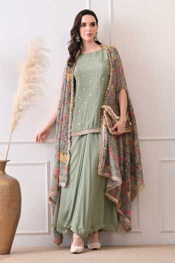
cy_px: 132
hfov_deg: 19.7
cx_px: 88
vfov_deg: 29.2
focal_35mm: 69
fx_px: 503
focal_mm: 69
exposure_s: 1/160
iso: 320
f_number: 7.1
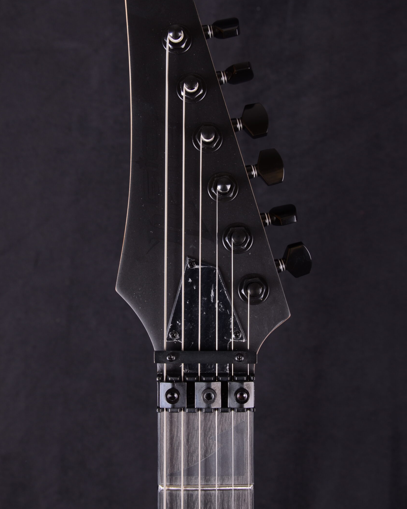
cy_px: 233
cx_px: 205
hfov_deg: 27.6
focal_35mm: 55
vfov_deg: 34.1
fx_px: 828
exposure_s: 1/200
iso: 200
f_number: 10
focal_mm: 32
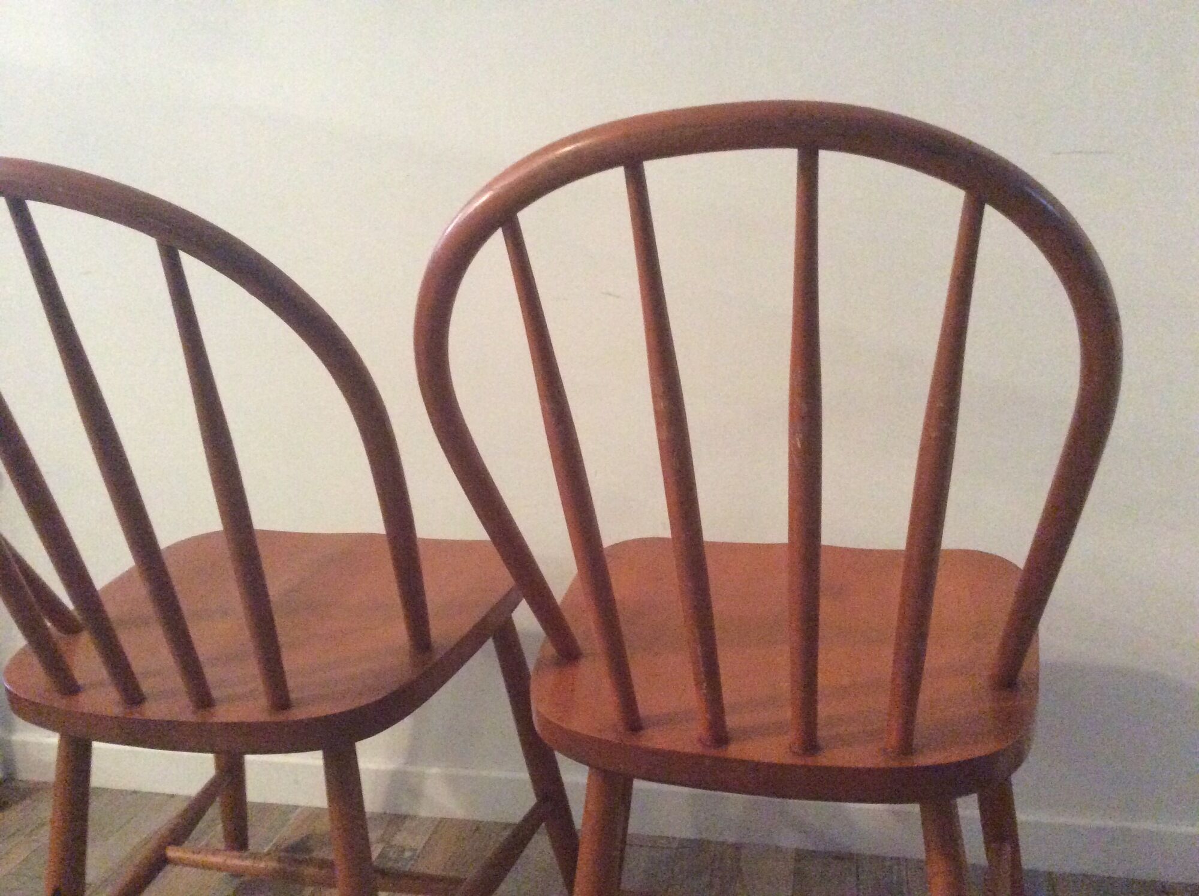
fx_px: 1107
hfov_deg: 56.9
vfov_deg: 44.1
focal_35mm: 32
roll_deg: +2.3
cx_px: 600
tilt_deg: -13.5
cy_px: 448
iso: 500
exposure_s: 1/17
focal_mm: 3.3
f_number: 2.4
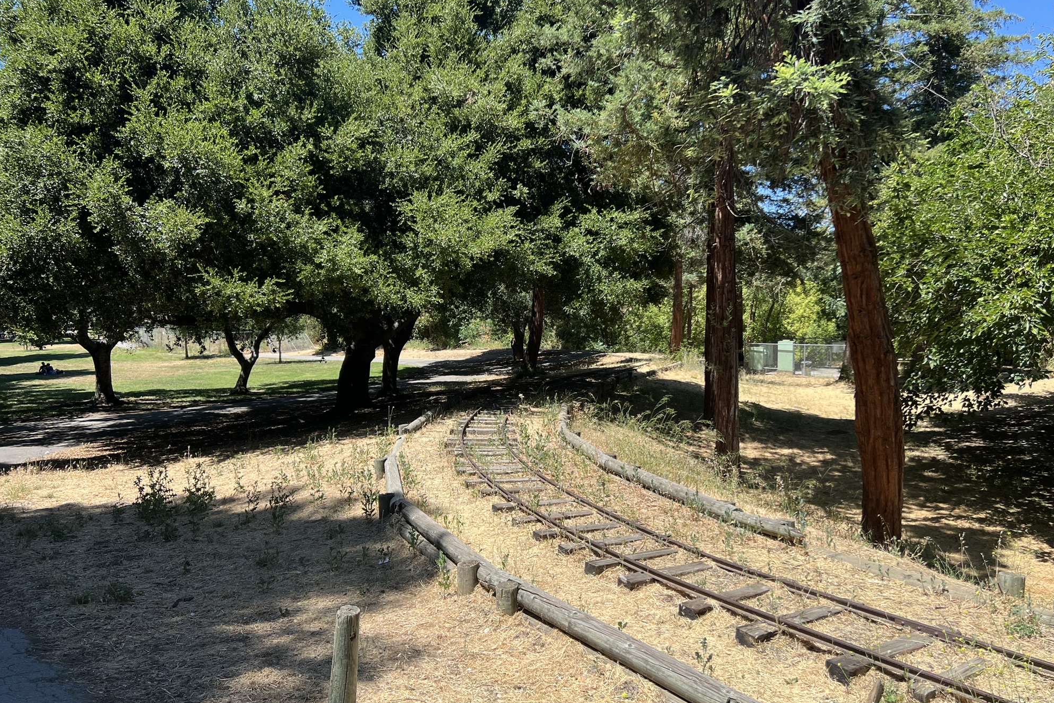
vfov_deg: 46.4
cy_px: 352
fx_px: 820
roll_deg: +0.4
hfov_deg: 65.5
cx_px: 536
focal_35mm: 28
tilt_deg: -4.4
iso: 50
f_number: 1.5
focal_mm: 5.7
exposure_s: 1/2123
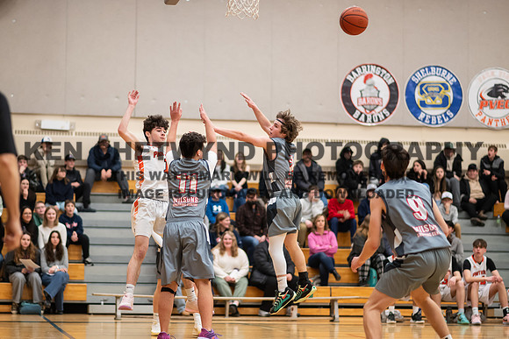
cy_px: 173
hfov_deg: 20.1
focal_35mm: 102
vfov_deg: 13.5
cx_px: 205
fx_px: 1437
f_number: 1.8
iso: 2500
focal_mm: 85
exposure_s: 1/1000
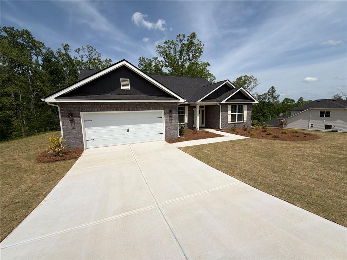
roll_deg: +0.7
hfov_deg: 102.1
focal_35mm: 14
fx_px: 140
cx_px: 174
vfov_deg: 85.7
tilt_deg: -7.0
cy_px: 130
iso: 20
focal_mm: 2.22
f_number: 2.2
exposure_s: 1/2024
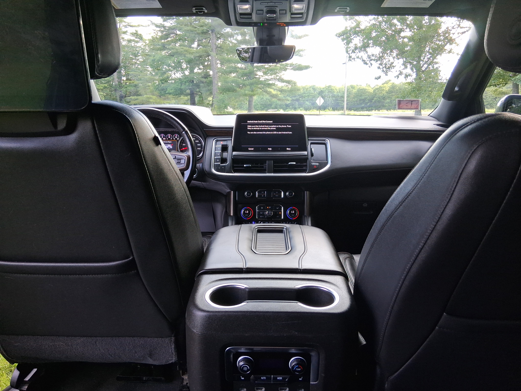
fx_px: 391
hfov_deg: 67.3
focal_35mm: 26
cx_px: 260
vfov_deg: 53.1
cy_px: 196
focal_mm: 3.98
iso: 125
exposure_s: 1/120
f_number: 1.8
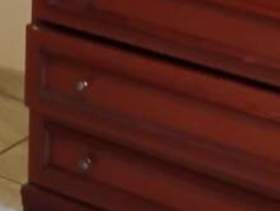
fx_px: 1490
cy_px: -326
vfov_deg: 7.5
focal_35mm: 184
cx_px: -437
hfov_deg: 9.4
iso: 2734
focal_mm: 4.26
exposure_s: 1/24
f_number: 1.8
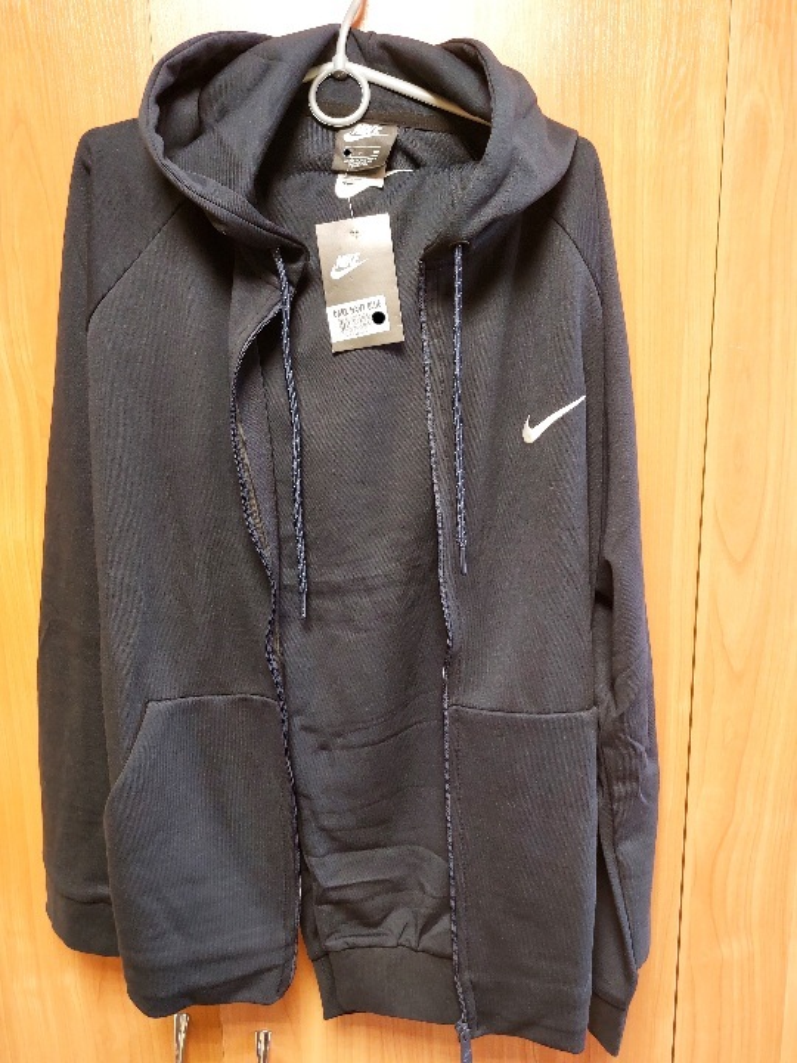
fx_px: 737
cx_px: 398
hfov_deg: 56.8
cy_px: 532
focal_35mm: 24
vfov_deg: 71.6
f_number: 1.8
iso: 400
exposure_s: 1/30
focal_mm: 5.23
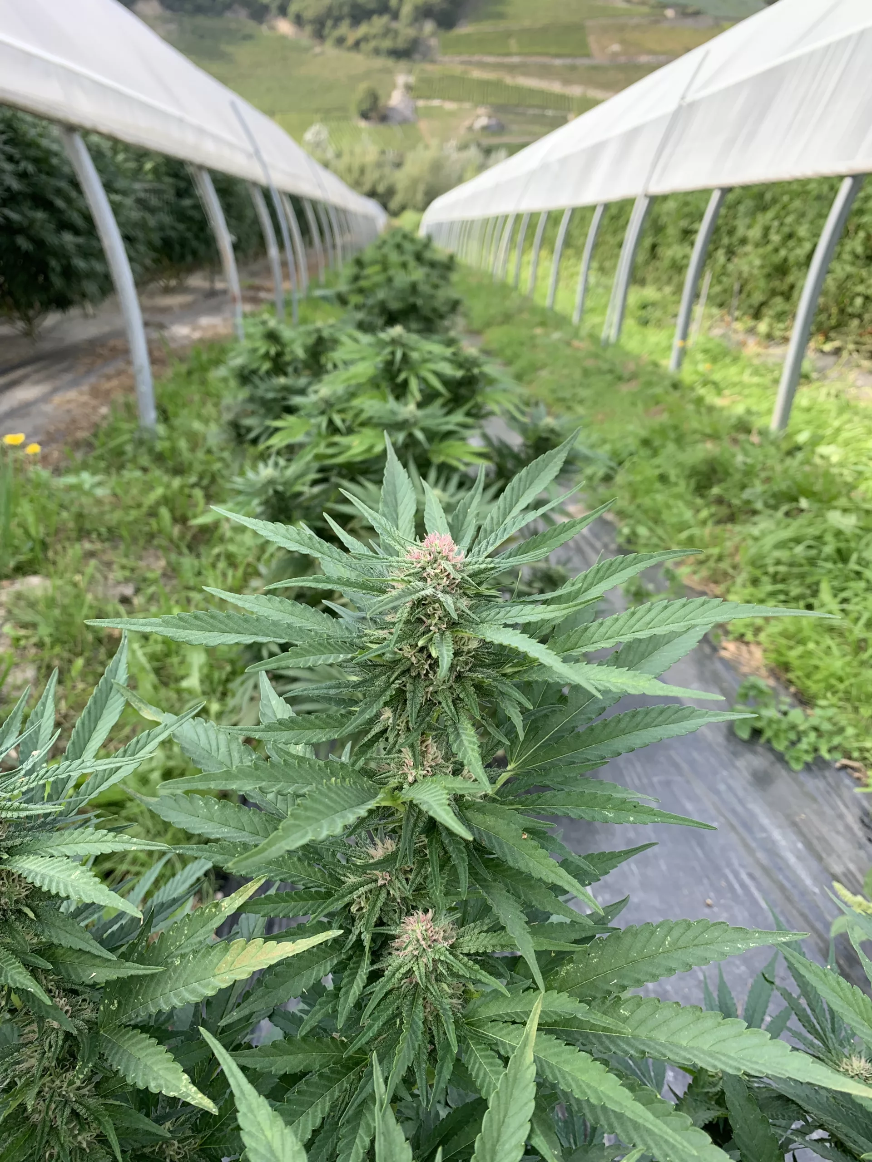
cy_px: 581
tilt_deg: -20.2
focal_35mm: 26
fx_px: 873
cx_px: 436
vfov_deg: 67.3
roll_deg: -1.9
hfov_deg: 53.1
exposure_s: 1/289
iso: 25
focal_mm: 4.25
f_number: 1.8
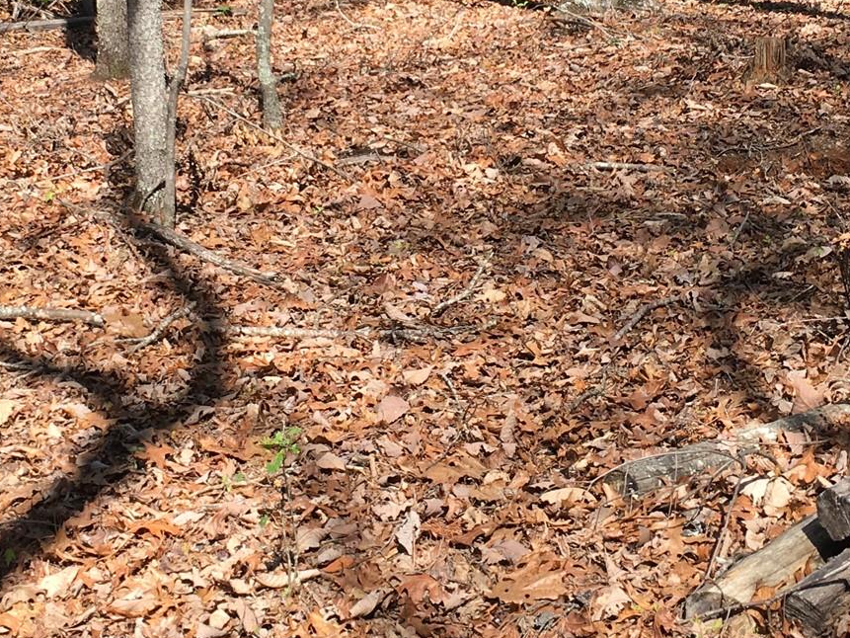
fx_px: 1695
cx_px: 364
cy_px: 65
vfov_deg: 20.9
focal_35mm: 69
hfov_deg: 28.1
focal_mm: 4.15
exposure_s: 1/605
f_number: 2.2
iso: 25
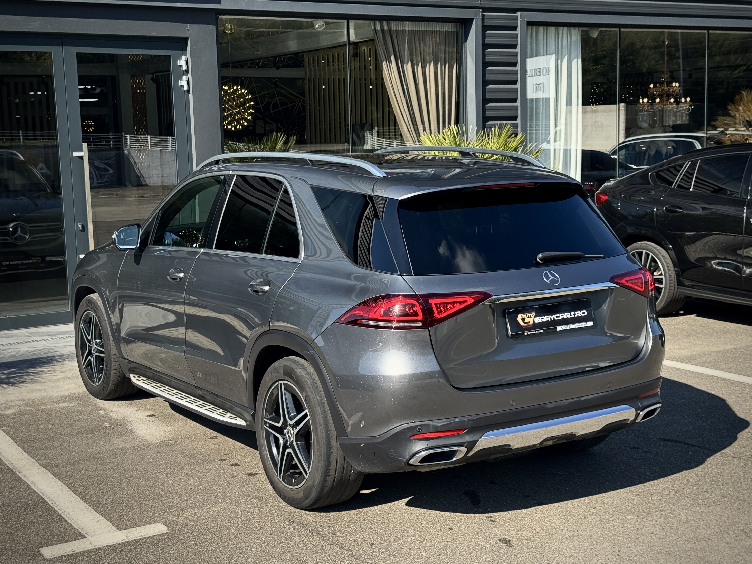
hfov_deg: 39.7
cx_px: 376
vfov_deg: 30.3
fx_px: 1043
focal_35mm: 48
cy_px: 282
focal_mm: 6.76
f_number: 1.78
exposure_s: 1/1114
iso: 64
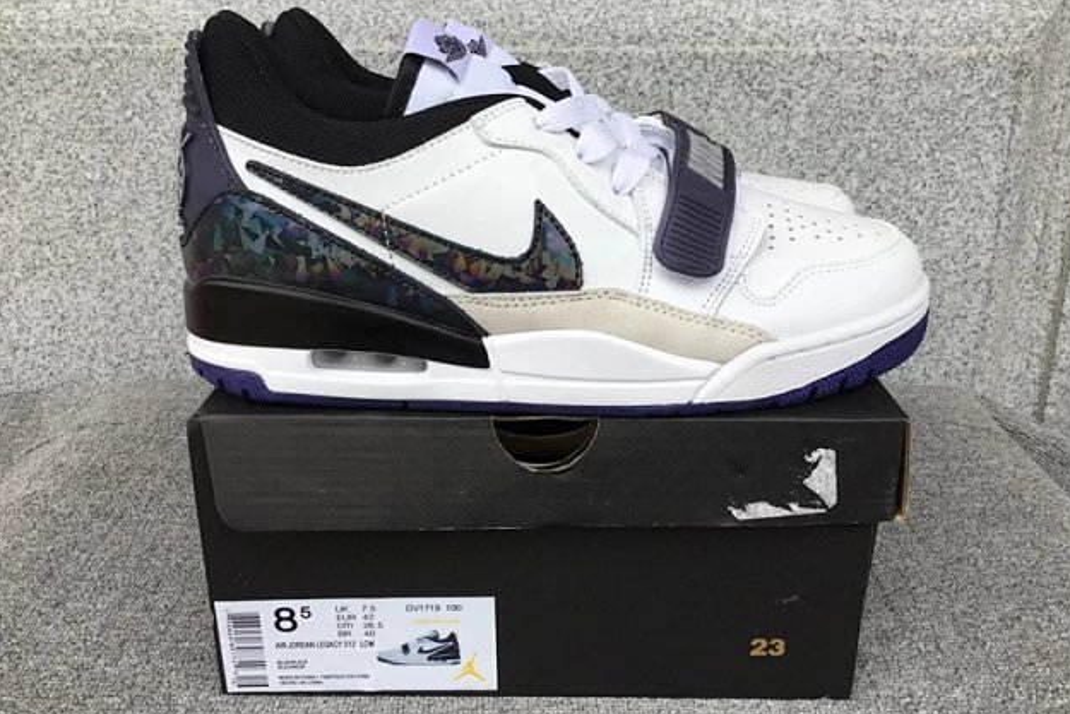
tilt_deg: -19.0
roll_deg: +0.3
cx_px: 543
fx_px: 981
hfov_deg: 57.2
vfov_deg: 40.0
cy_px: 341
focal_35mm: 33
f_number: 2.4
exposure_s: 1/175
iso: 25
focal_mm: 3.3
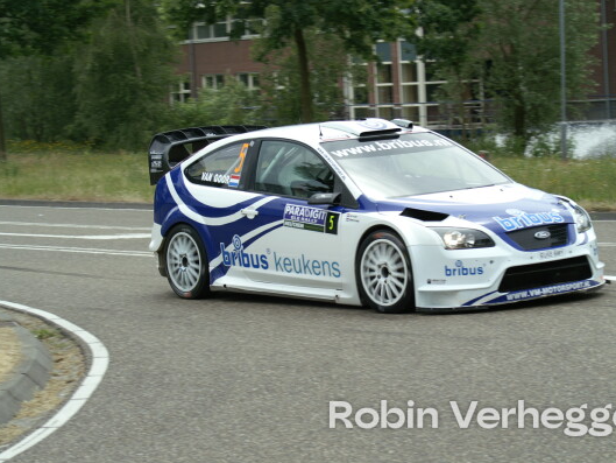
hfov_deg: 16.1
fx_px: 2181
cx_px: 342
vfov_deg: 12.1
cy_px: 232
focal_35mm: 123
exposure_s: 1/250
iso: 100
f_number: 8
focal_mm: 75
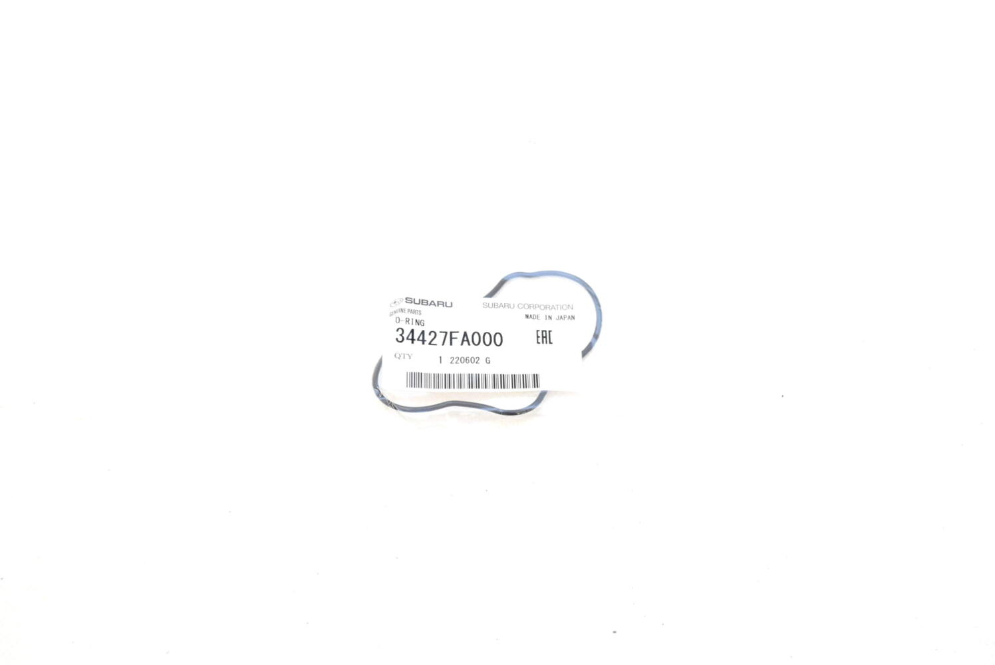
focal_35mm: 57
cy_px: 332
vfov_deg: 23.8
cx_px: 498
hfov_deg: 35.0
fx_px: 1577
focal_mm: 38
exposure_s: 1/160
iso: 400
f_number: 6.3
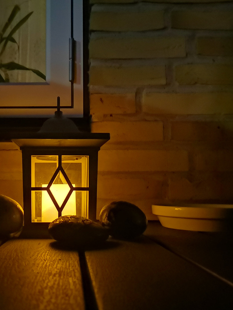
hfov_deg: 37.6
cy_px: 156
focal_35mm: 37
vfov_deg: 50.1
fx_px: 332
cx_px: 55
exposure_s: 5
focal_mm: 3.95
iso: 3200
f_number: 1.8
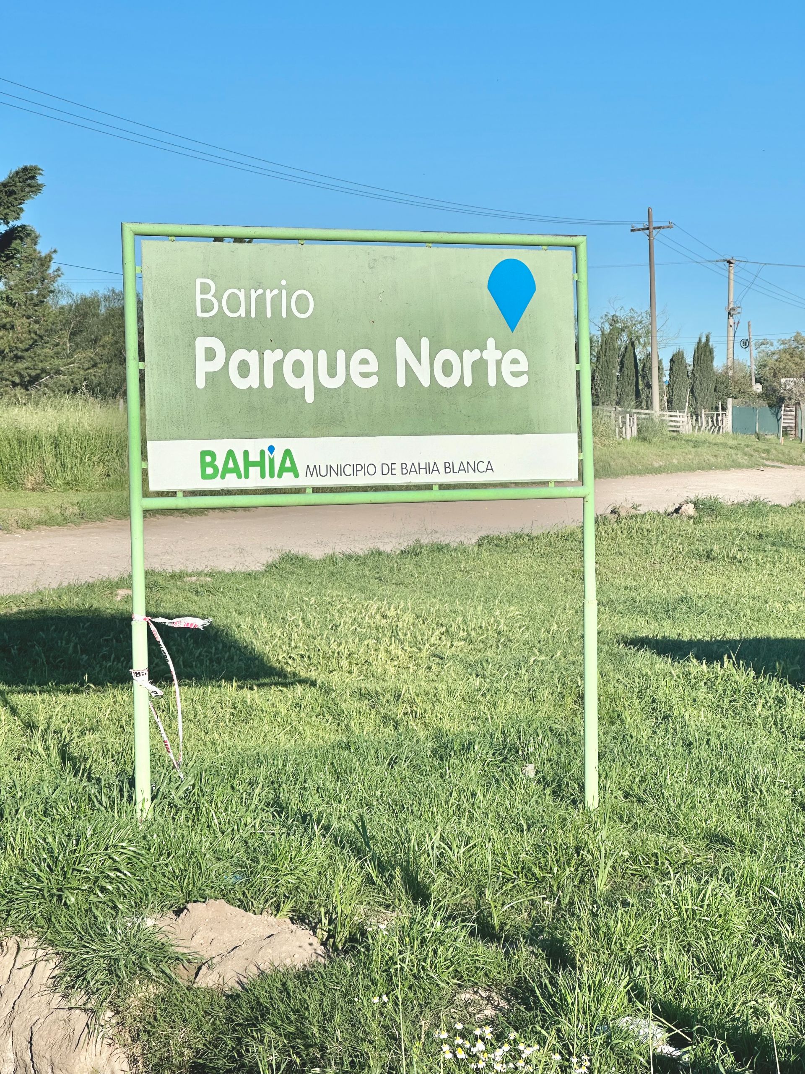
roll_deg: -0.3
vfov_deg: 25.3
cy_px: 537
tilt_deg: -1.3
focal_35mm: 77
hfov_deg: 19.1
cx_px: 402
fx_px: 2388
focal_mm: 9
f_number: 2.8
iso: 32
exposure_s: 1/1206
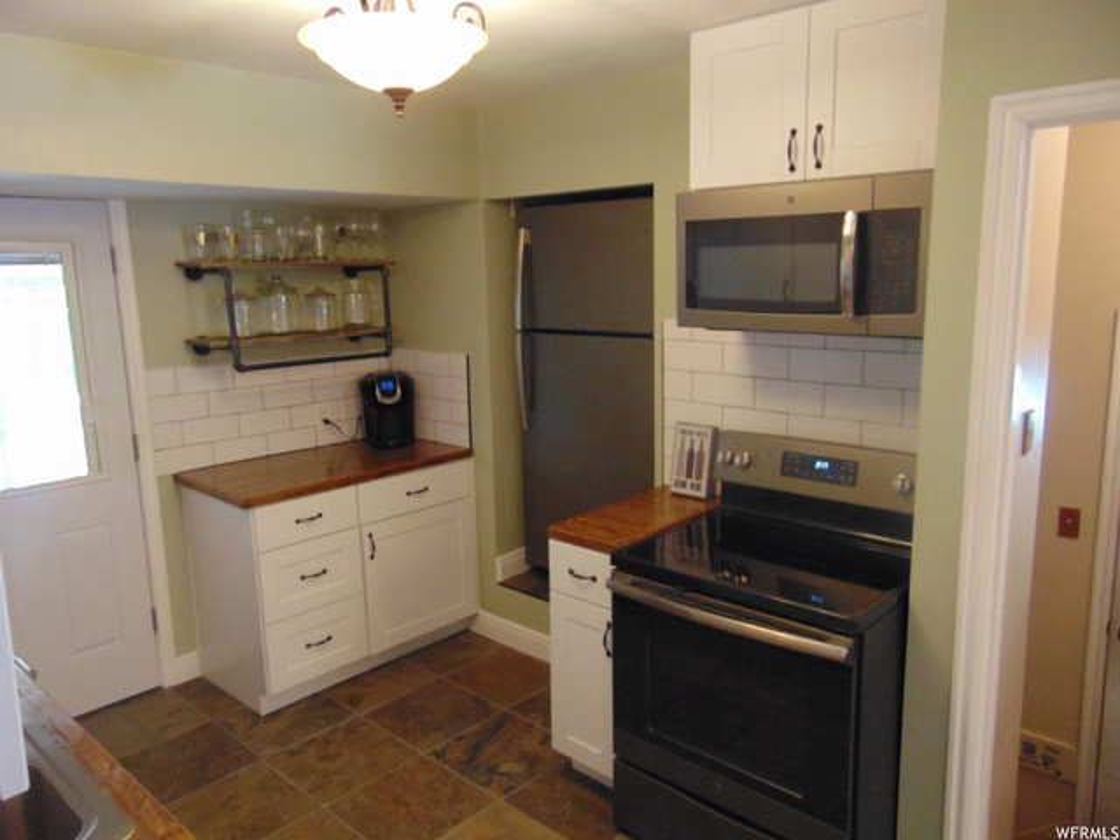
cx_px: 560
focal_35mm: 25
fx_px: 809
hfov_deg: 69.4
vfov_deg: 54.9
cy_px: 420
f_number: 3
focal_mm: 4.5
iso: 400
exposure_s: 1/25
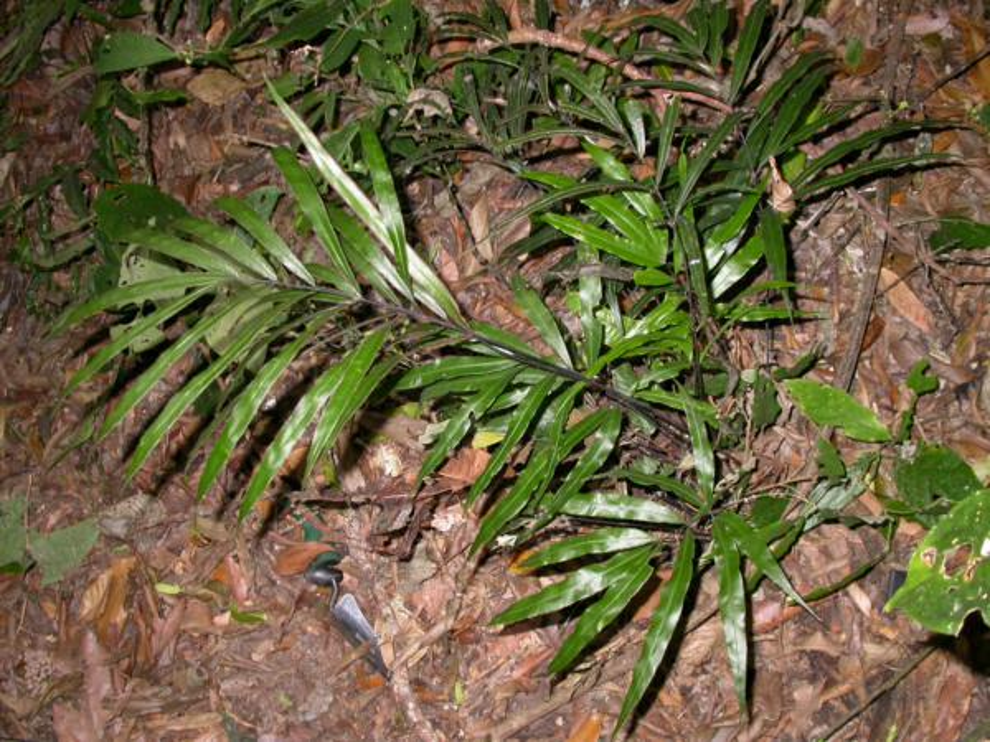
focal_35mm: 41
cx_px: 495
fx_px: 1173
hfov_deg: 45.8
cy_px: 371
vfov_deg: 35.1
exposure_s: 1/60
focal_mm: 8.6
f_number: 2.7
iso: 100
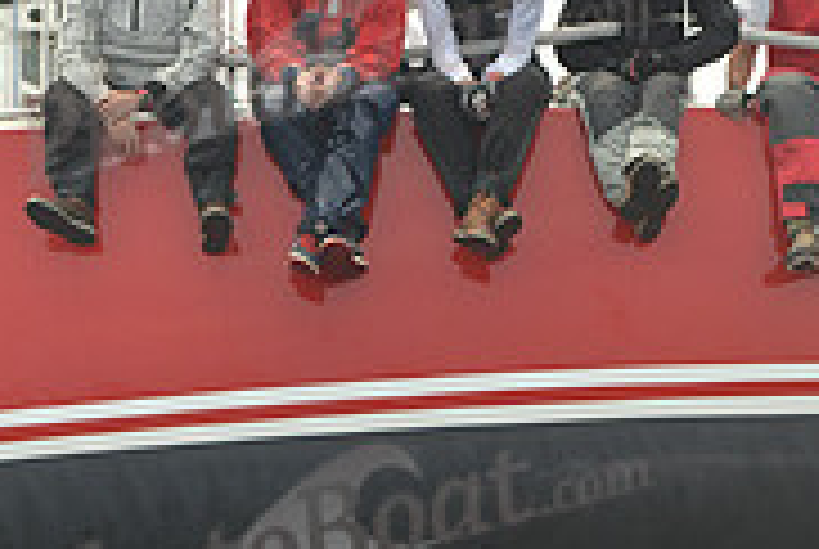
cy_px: 241
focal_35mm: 261
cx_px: 886
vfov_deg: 5.3
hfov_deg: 7.8
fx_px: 5947
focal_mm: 82
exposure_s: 1/1250
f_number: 6.3
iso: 320
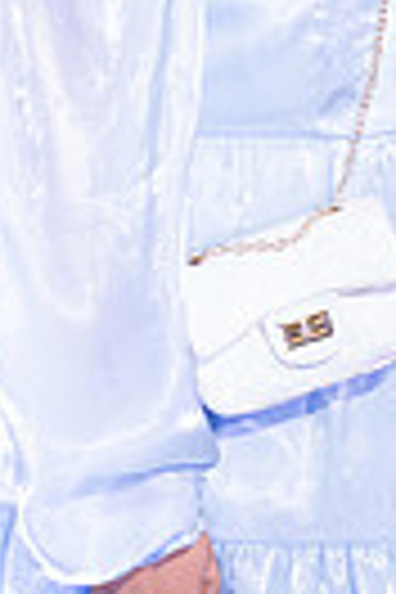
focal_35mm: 325
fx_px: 5362
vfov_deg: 6.3
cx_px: 292
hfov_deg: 4.2
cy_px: 166
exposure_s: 1/160
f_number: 6.3
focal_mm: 95
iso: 1600
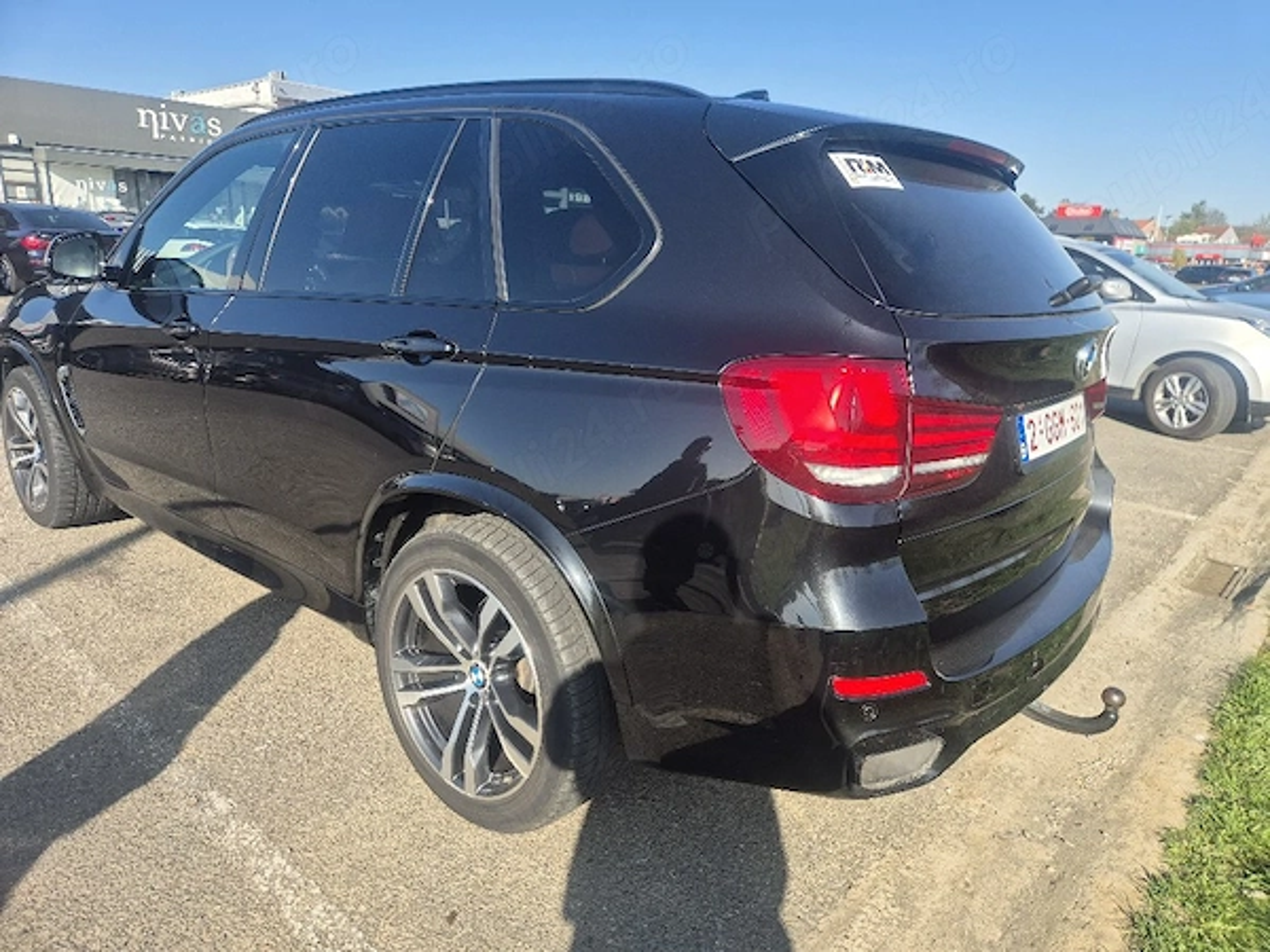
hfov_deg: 73.9
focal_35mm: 23
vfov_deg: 58.9
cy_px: 476
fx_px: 844
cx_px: 635
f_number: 1.8
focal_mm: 5.4
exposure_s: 1/833
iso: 25
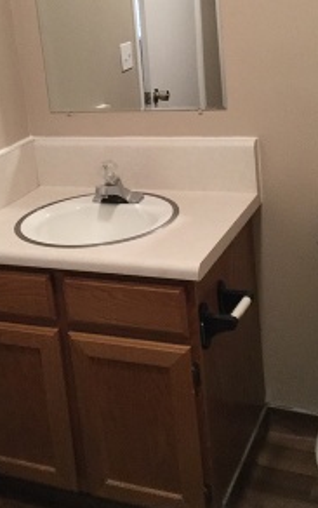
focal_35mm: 54
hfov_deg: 24.0
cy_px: 150
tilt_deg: -14.3
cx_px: 137
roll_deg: +4.3
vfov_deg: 36.9
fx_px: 747
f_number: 2.4
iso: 200
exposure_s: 1/24
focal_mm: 3.3
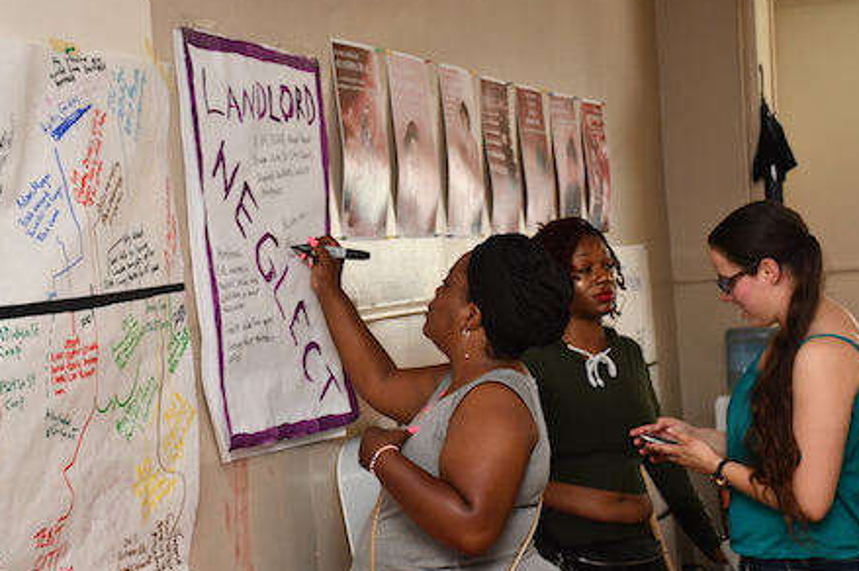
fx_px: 1955
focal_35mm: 82
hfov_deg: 24.8
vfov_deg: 16.6
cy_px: 281
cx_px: 438
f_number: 4.5
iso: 800
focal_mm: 48
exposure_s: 1/60
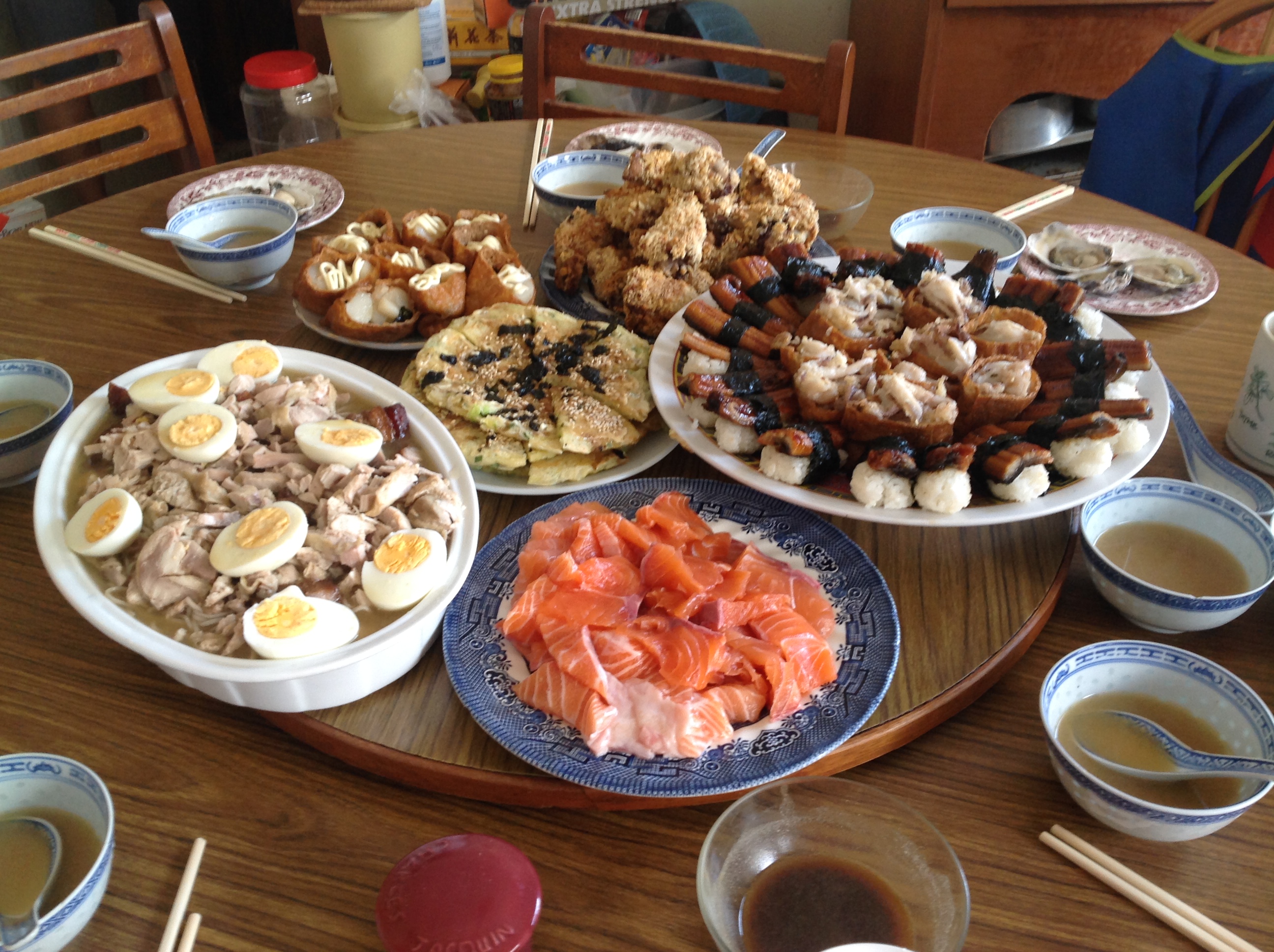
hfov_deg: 52.7
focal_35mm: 35
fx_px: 1286
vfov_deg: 40.6
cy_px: 476
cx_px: 637
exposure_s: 1/15
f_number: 2.4
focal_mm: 4.28
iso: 80
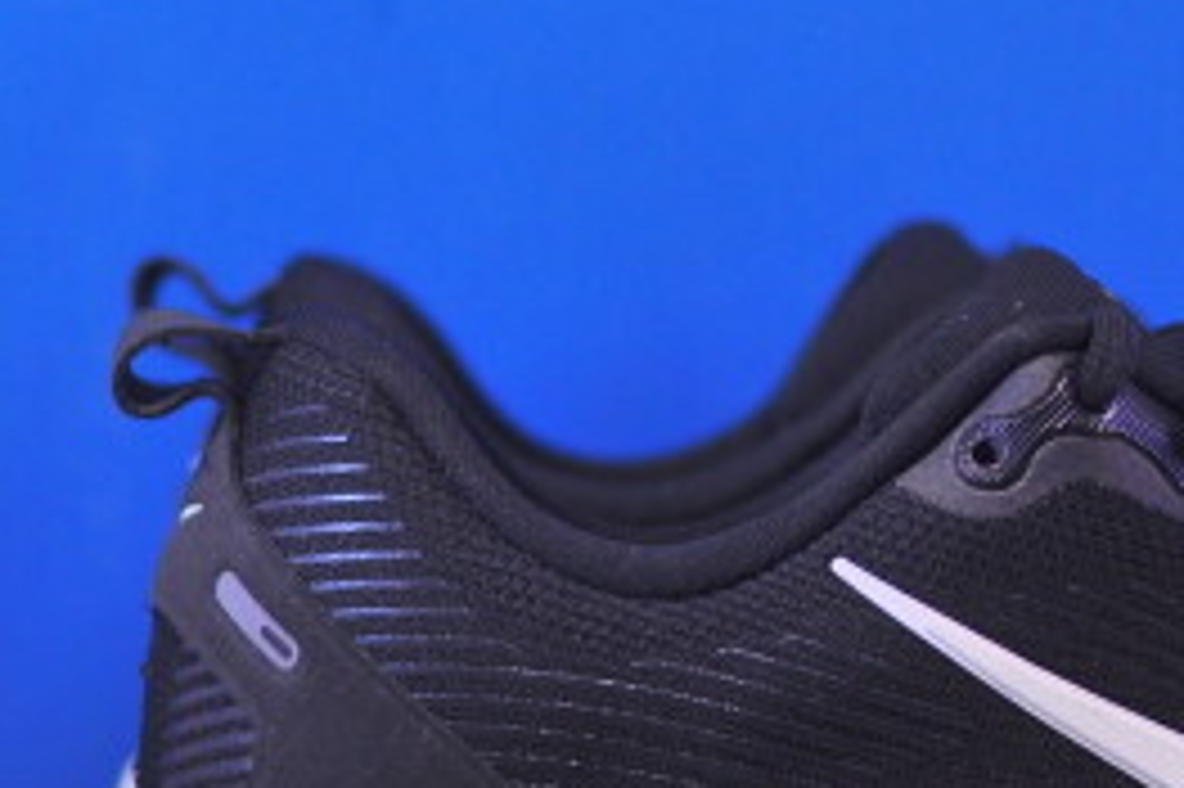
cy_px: 417
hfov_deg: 9.0
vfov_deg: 6.0
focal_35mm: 228
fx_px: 7494
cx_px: 1220
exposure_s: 1/320
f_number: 2.5
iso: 250
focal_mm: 50
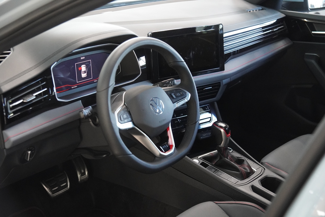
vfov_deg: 23.2
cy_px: 108
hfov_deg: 34.2
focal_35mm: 58
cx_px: 162
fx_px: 528
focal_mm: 39
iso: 4000
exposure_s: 1/160
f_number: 2.8
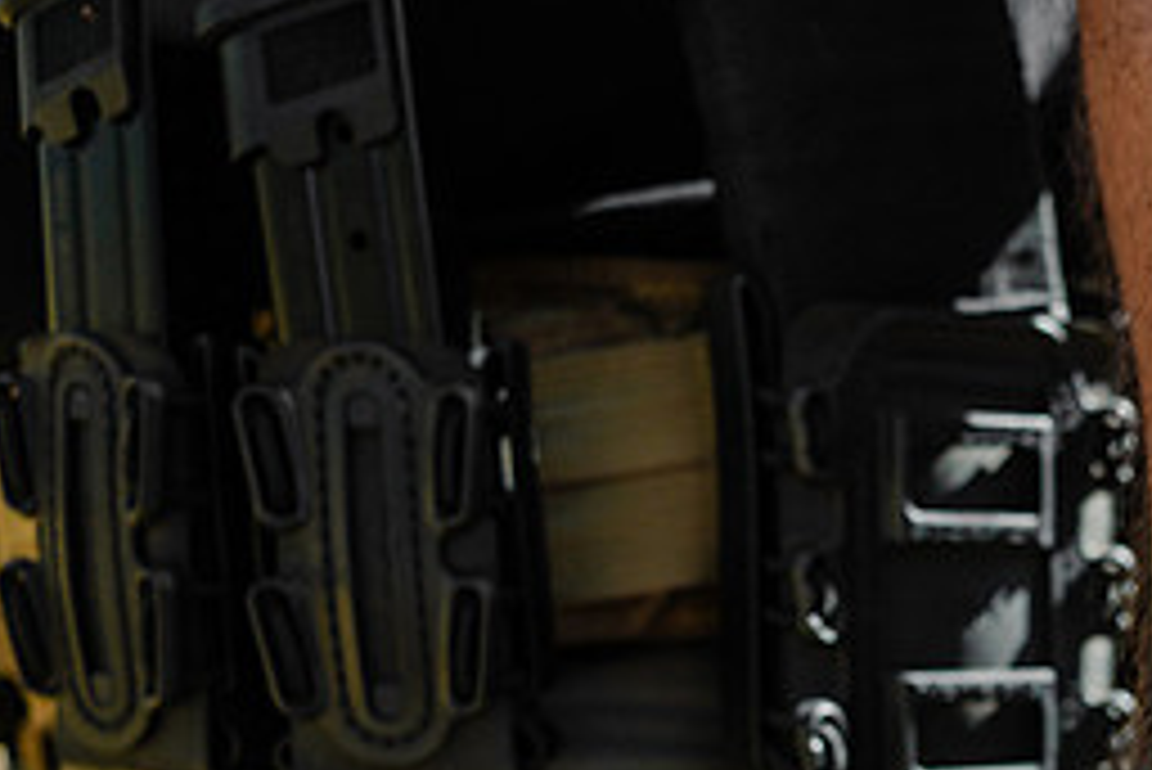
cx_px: 1260
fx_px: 1889
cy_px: 858
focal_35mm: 59
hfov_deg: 30.4
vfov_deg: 21.7
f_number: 4
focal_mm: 26
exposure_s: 1/640
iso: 125
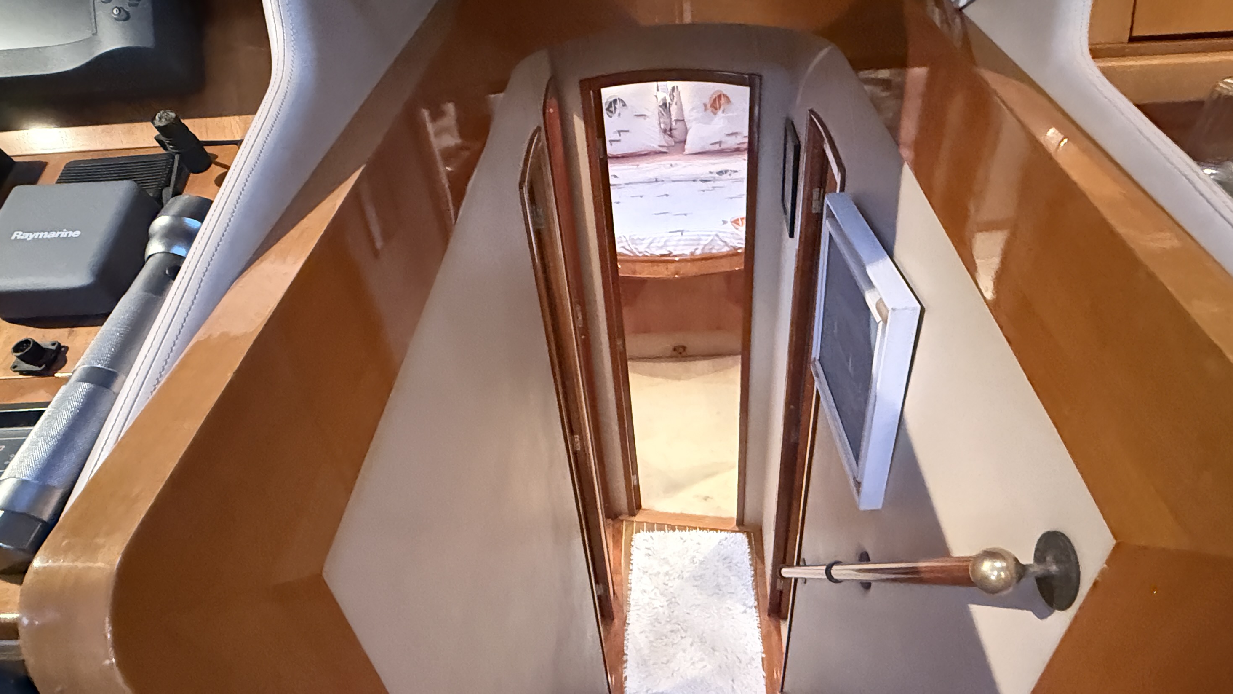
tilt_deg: -40.0
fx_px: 687
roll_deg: +4.4
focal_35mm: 21
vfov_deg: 52.2
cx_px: 666
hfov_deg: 83.7
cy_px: 481
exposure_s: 1/55
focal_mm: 2.22
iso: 1250
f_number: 2.2
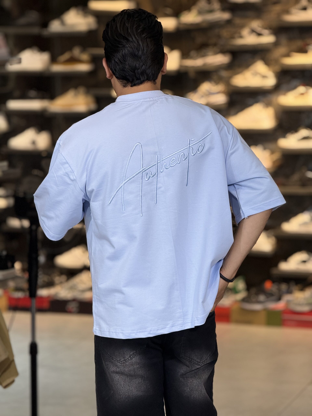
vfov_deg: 16.4
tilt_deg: -6.7
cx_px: 156
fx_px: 1442
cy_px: 208
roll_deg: +0.0
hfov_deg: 12.3
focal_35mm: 120
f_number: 2.8
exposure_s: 1/100
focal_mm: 15.66
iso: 80
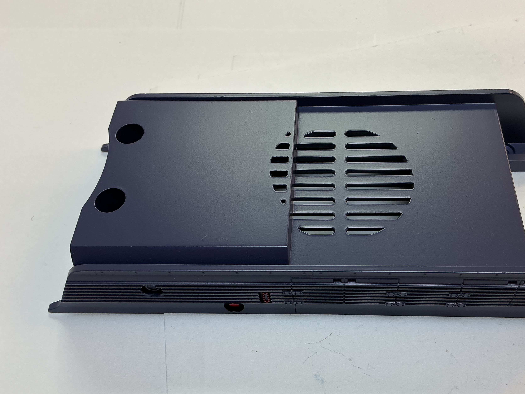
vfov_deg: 40.6
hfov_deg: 52.4
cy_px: 228
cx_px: 307
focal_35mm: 35
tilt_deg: -56.4
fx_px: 531
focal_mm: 3
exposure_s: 1/100
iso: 32
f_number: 1.8
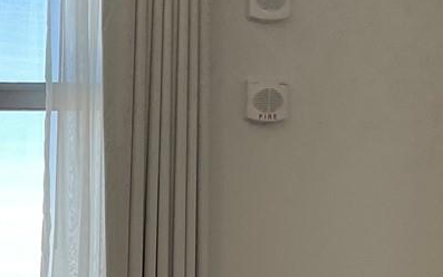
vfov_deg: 10.2
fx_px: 1497
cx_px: -127
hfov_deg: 16.0
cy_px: 432
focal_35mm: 124
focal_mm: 3
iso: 25
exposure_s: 1/120
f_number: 1.8
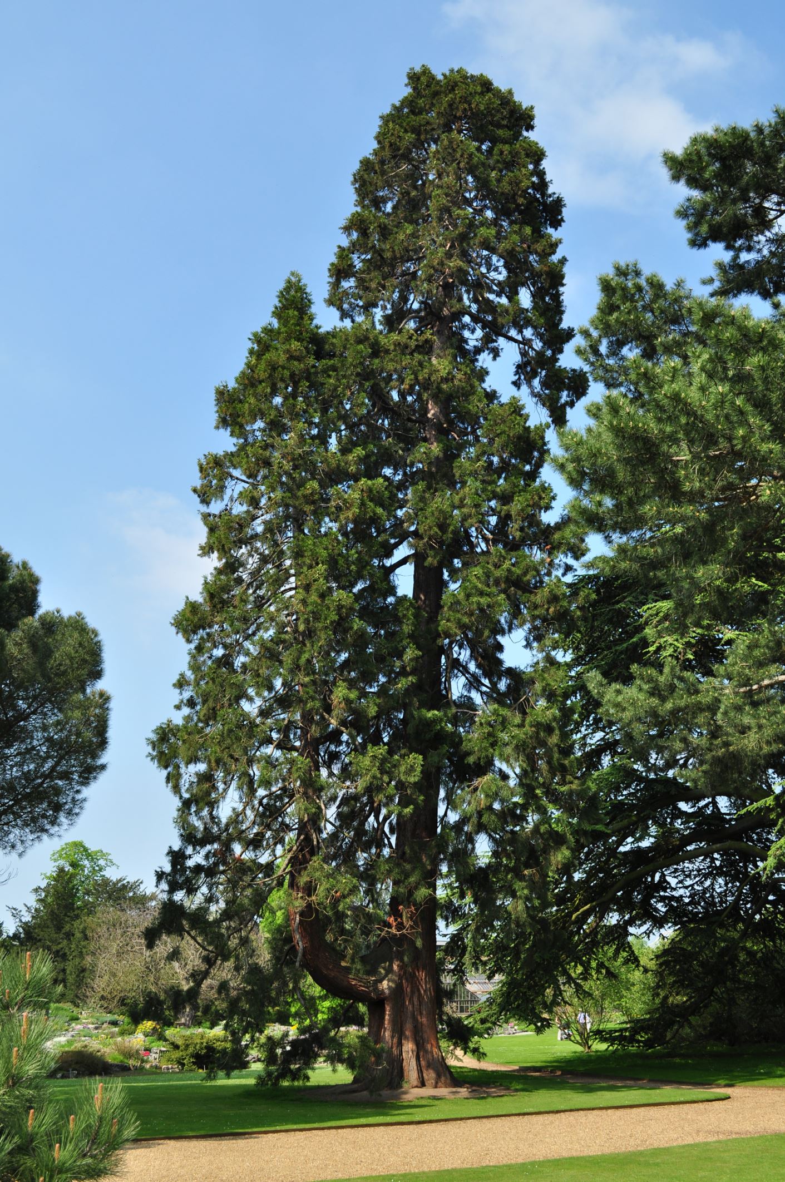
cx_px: 392
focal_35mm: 36
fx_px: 1181
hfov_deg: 36.8
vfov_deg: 53.2
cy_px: 591
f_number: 8
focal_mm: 24
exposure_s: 1/400
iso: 200
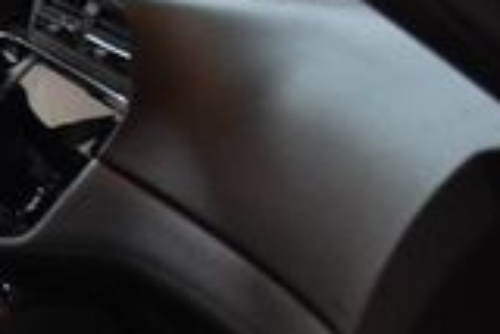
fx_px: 1835
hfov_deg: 13.4
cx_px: -484
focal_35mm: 132
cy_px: 303
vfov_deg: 10.4
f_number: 3.5
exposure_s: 1/100
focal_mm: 22
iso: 3200
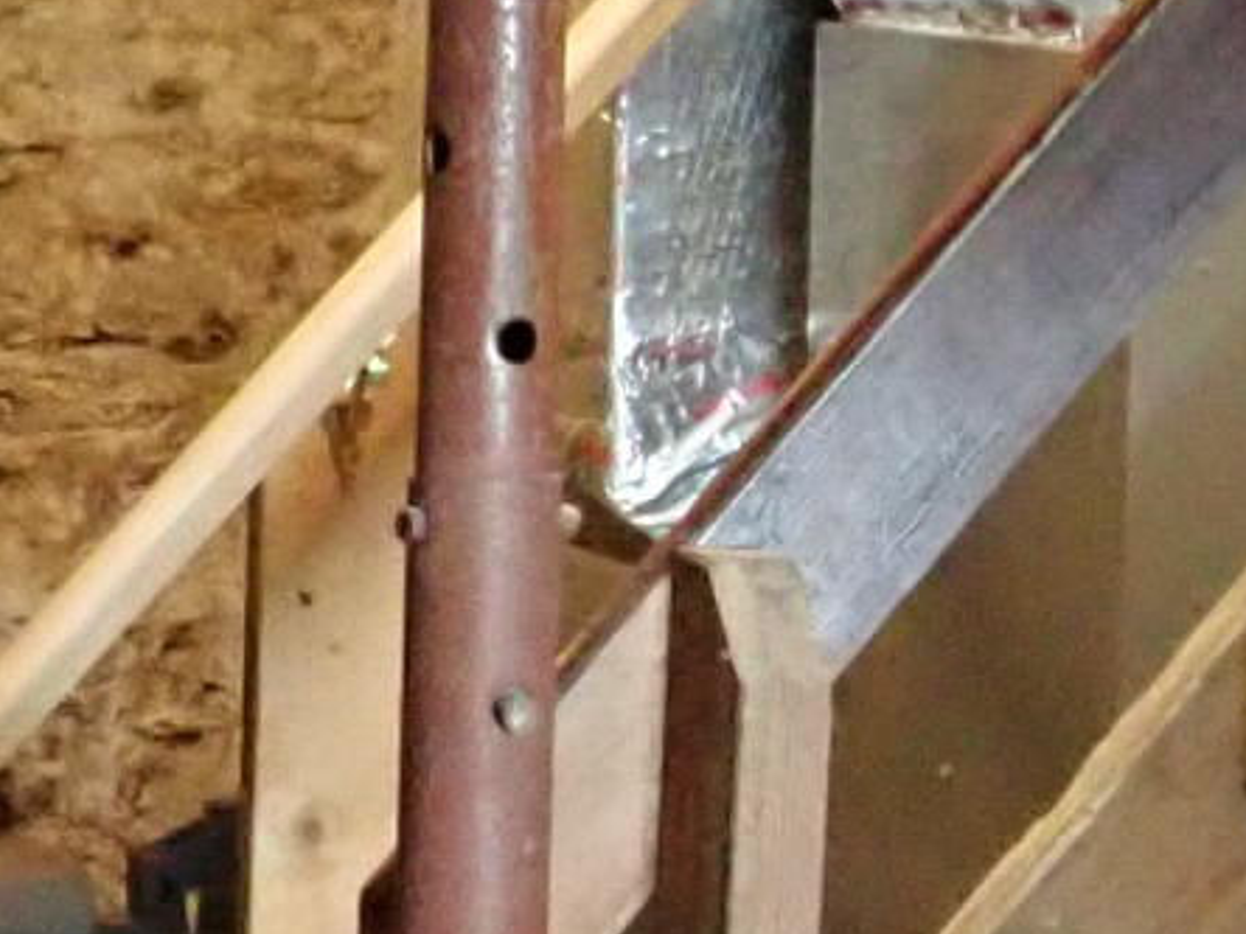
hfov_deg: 11.6
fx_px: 6083
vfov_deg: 8.8
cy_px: 222
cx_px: 1221
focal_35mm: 169
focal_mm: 4.5
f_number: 2
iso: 800
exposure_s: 1/25
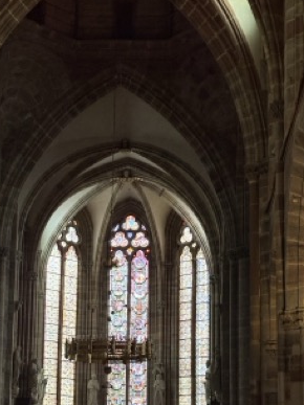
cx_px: 102
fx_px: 1008
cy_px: 280
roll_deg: -1.2
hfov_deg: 17.1
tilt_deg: +12.4
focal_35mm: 86
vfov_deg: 22.6
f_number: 1.6
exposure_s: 1/33
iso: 100
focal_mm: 5.96
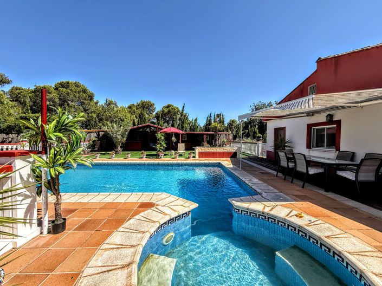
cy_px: 143
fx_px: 154
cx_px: 191
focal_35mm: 14
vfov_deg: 85.6
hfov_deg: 102.1
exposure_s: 1/1795
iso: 50
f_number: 2.2
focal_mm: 2.22
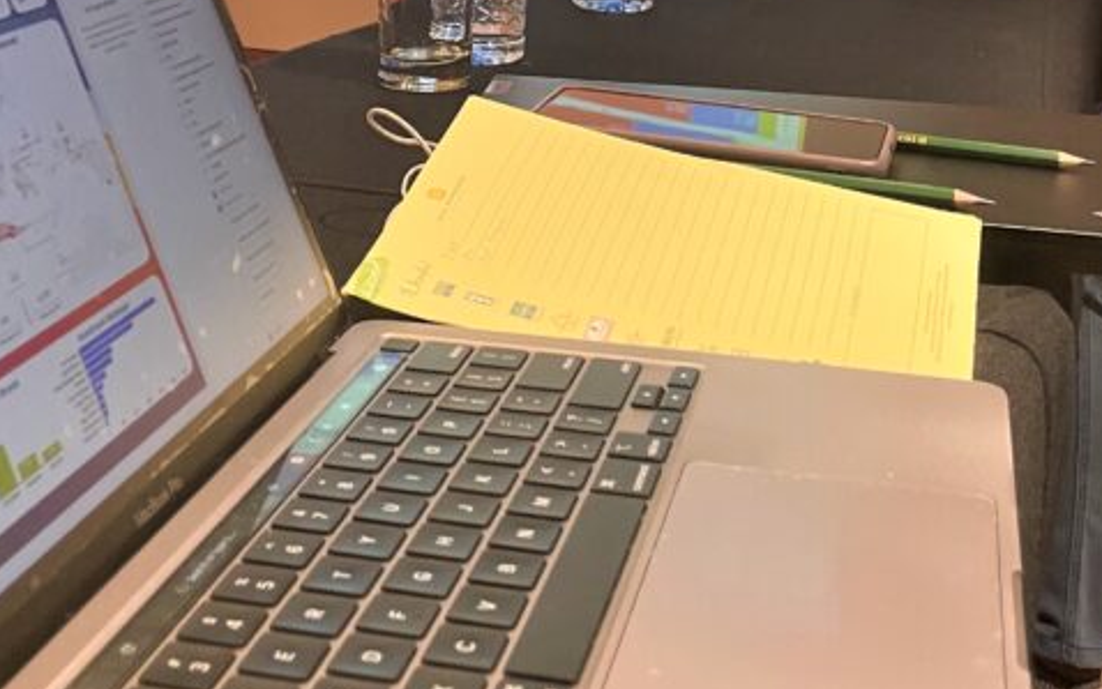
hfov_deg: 34.5
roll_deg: -1.4
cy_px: -256
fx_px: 1772
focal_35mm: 59
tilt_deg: -0.1
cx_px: 510
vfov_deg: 19.9
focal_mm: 4.2
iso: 80
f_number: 1.6
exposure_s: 1/50
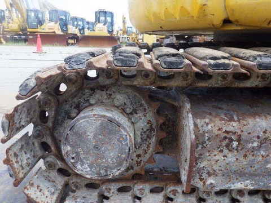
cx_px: 136
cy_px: 102
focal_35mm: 28
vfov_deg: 49.7
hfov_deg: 63.4
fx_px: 219
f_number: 4.2
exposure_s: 1/500
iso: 250
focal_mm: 5
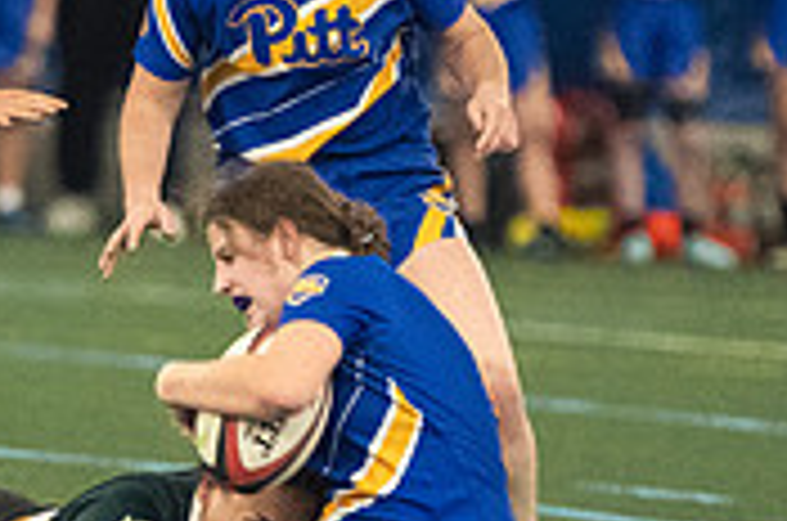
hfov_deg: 2.1
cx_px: 126
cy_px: 503
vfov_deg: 1.4
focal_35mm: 996
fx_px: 21734
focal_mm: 200
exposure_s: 1/500
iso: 10000
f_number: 2.8
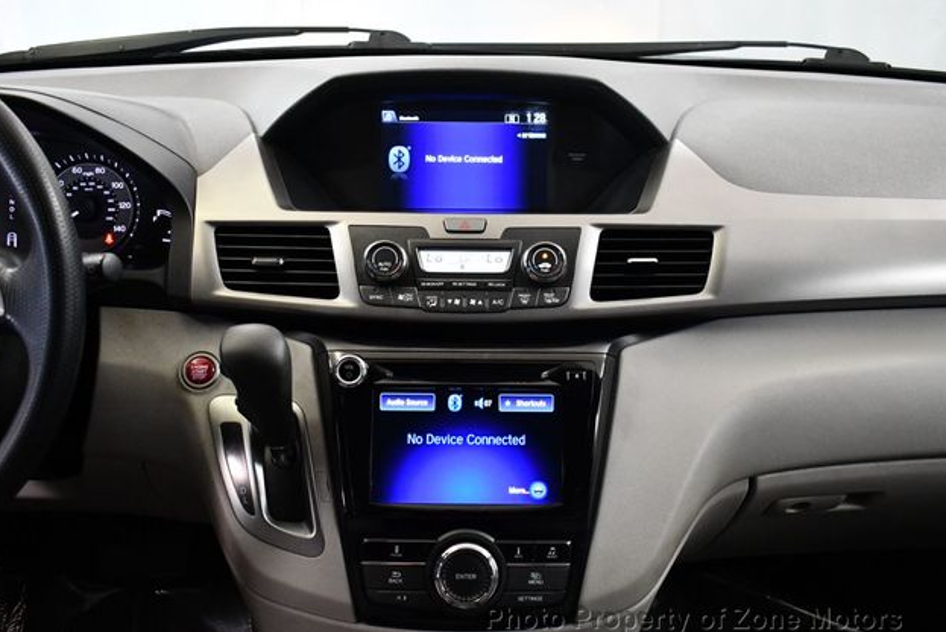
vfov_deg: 36.0
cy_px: 322
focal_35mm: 37
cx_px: 466
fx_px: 973
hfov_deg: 51.9
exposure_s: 1/125
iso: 3200
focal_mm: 18
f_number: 3.5
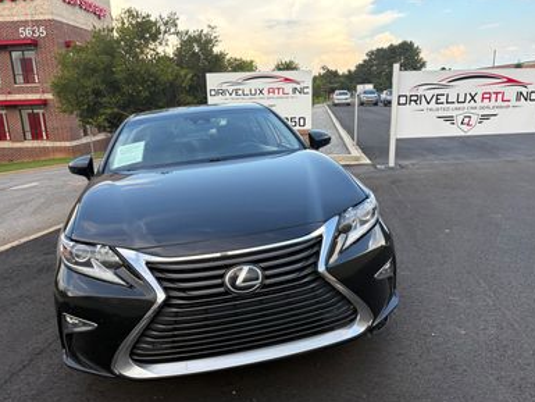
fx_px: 417
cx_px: 265
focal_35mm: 27
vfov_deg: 51.4
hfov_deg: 65.3
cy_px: 204
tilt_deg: -14.8
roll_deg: +2.1
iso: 64
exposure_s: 1/635
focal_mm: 5.96
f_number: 1.6
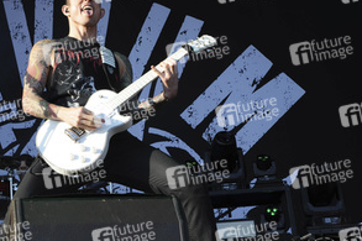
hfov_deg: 25.1
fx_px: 804
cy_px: 82
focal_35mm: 80
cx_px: 91
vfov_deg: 17.0
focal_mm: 52
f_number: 10
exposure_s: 1/200
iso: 400
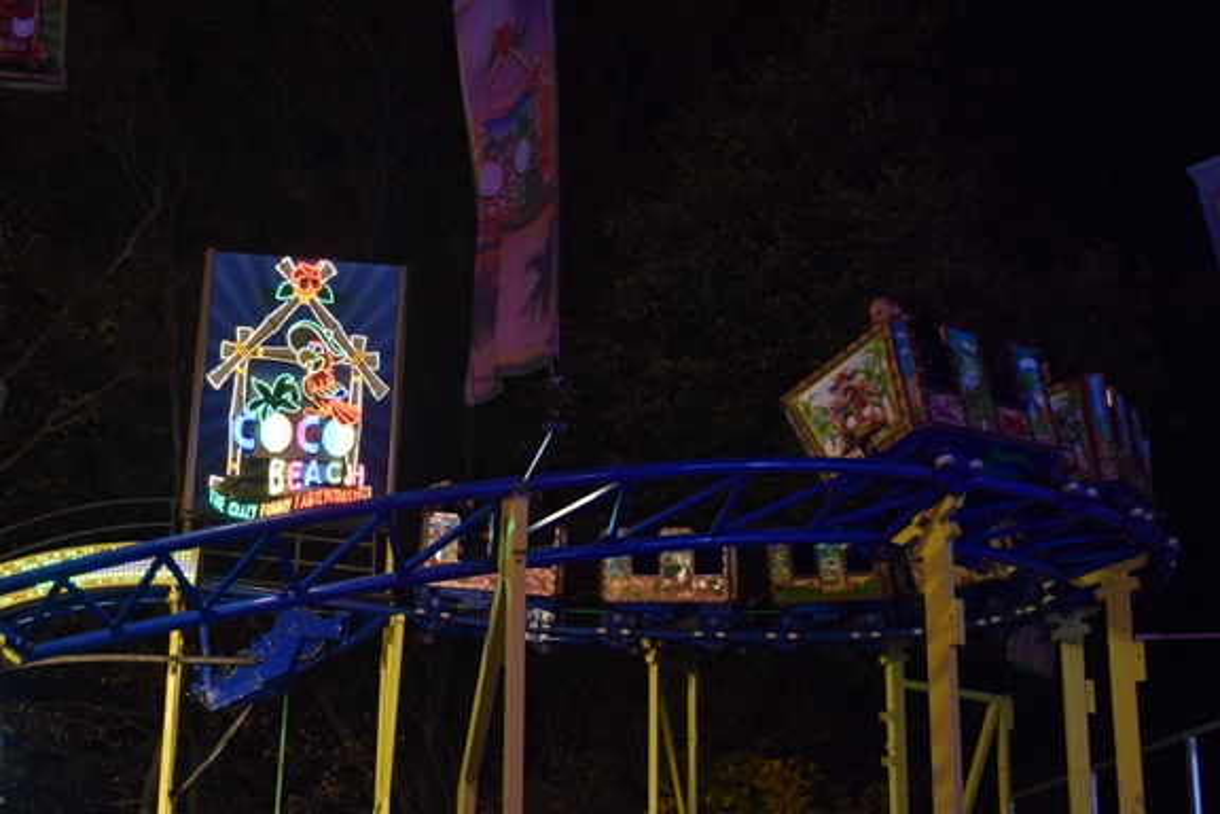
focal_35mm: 60
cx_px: 610
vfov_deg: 22.6
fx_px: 2033
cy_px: 407
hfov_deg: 33.4
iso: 800
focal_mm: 40
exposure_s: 1/80
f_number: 5
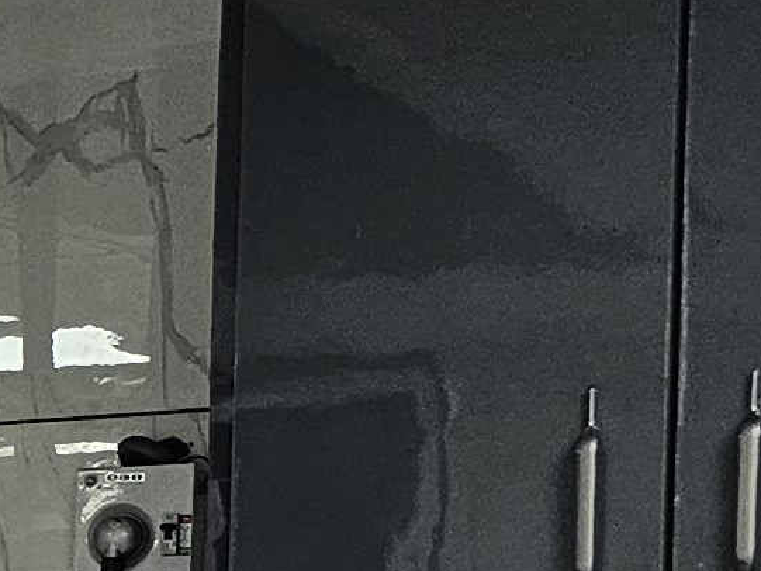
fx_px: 3738
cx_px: -1187
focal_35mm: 170
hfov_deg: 9.9
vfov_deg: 8.4
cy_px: 1045
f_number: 1.7
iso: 250
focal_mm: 6.3
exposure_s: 1/100
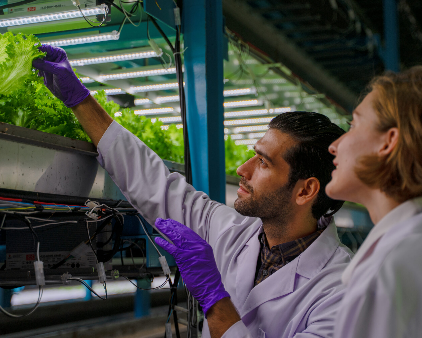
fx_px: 749
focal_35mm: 60
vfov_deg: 25.4
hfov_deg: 31.4
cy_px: 168
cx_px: 254
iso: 100
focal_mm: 53
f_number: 2.8
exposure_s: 1/250
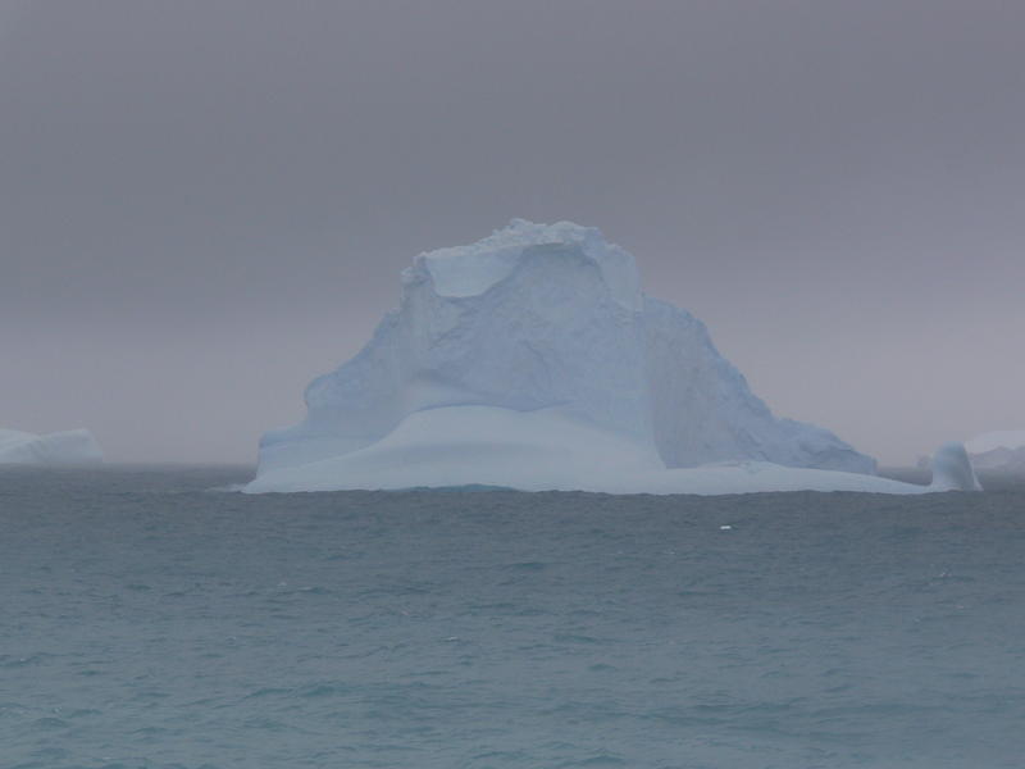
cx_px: 512
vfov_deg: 5.1
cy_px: 384
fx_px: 8557
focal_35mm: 289
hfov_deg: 6.9
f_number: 5.6
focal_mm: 48
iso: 80
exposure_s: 1/200
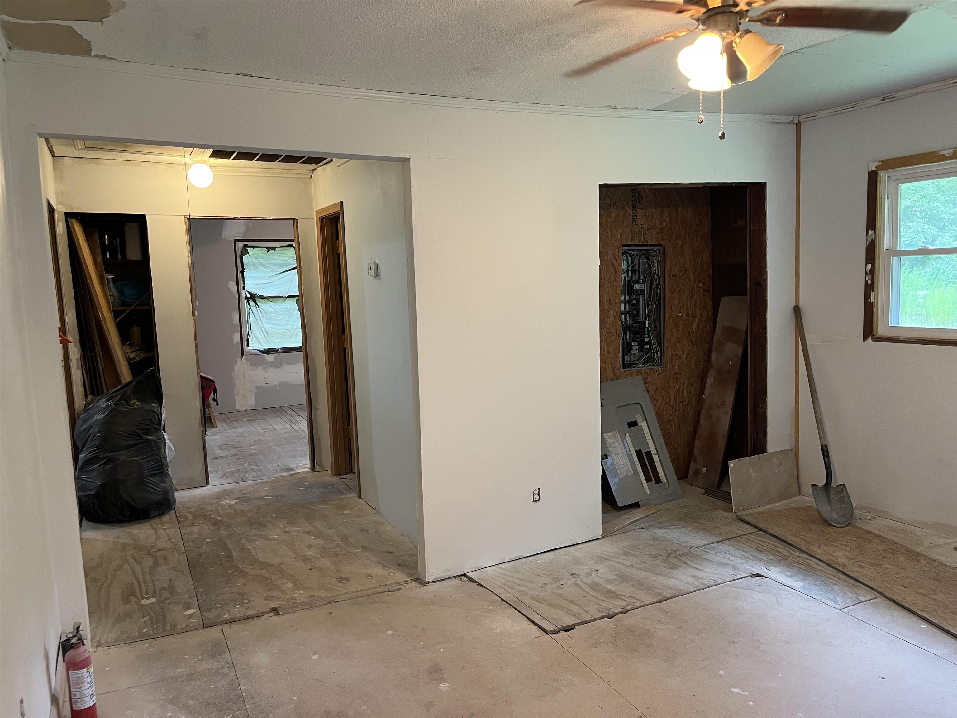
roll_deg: +1.7
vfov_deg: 53.1
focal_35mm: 26
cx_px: 478
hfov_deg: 67.3
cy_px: 359
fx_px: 719
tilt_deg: -6.1
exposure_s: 1/60
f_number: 1.6
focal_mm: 5.1
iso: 160
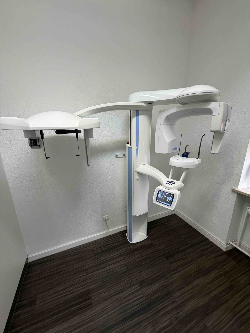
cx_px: 125
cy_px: 166
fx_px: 135
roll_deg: +1.2
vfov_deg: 102.1
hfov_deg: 85.7
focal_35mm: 14
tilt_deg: -15.2
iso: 200
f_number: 2.2
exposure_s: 1/100
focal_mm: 2.22
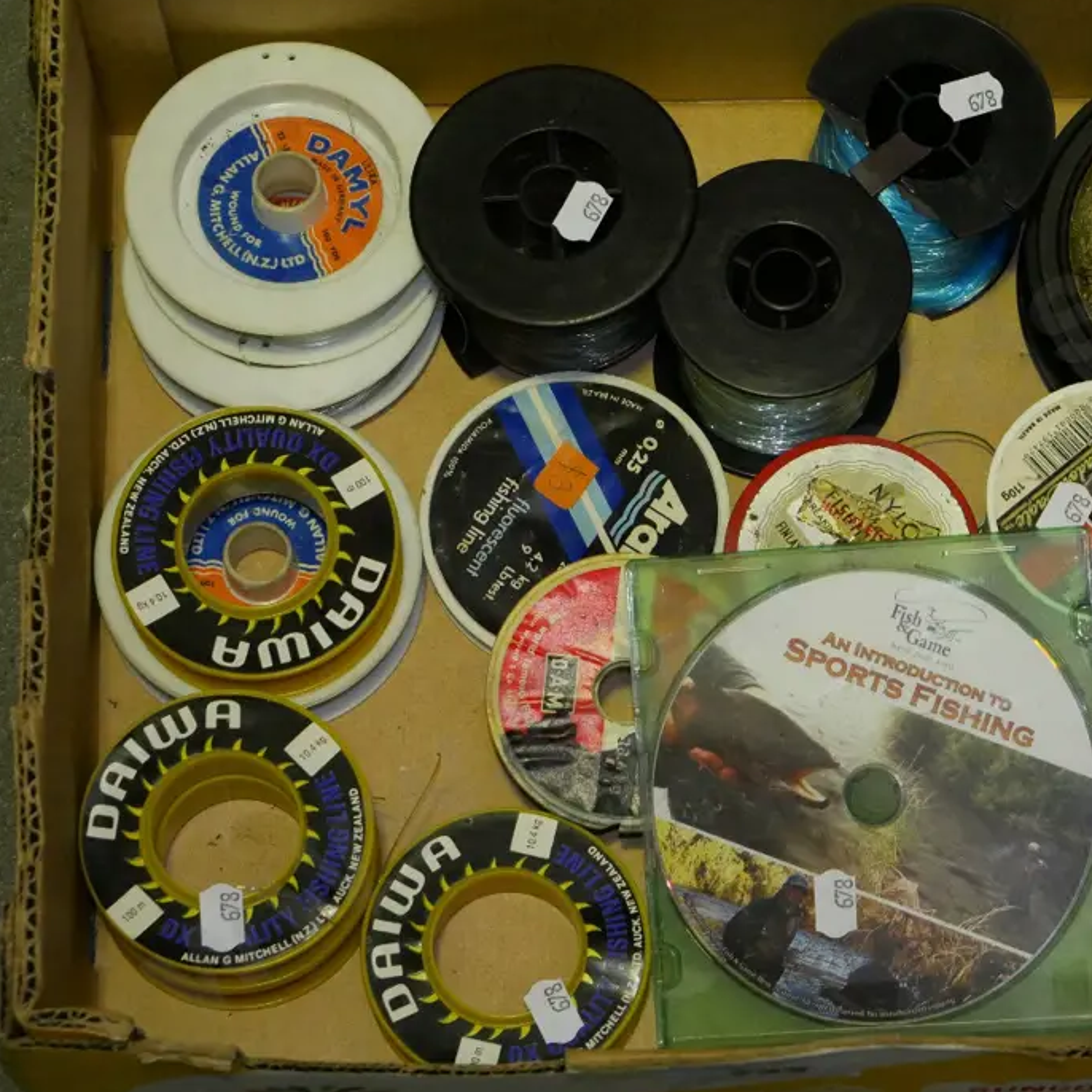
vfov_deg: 14.1
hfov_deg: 14.0
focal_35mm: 124
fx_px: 4426
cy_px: 512
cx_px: 812
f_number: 5.6
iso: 3200
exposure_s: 1/160
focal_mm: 47
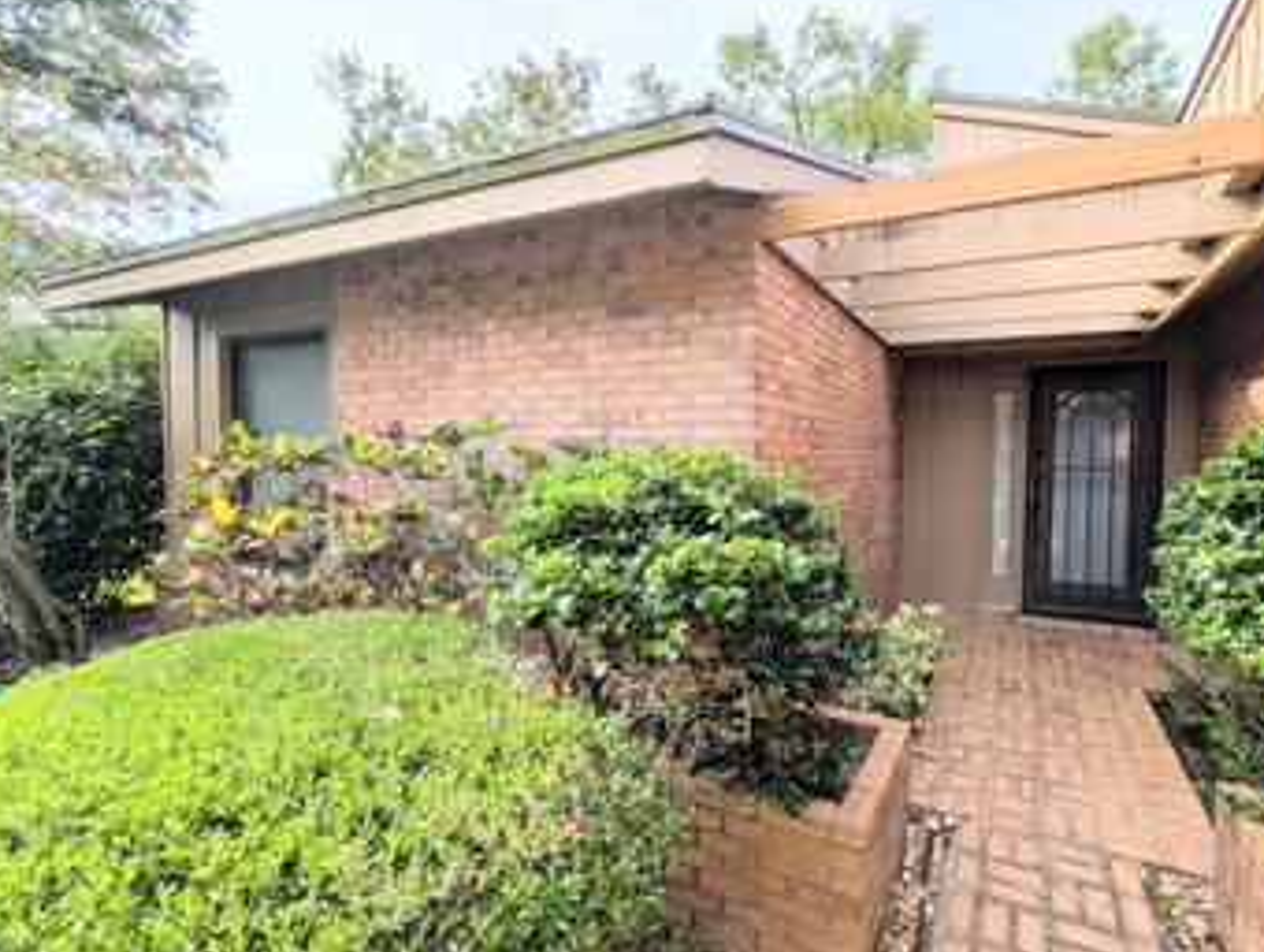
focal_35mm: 15
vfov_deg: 81.9
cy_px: 480
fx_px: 548
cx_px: 742
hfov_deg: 97.1
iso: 50
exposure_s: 1/4184
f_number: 1.7
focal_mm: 2.02
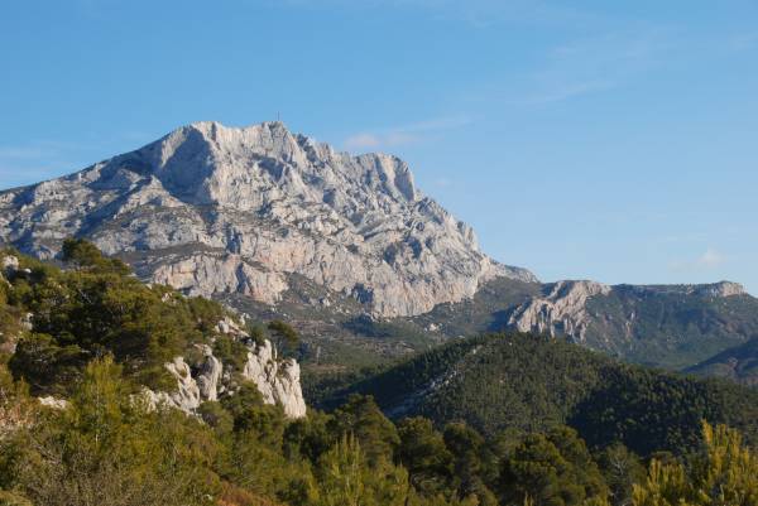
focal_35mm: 75
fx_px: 1580
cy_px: 253
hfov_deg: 27.0
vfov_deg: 18.2
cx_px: 379
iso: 200
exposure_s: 1/400
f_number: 10
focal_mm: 50
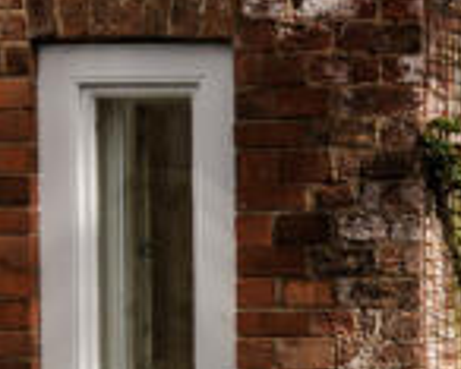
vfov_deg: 9.8
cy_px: 77
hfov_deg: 11.0
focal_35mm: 158
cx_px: 954
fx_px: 2157
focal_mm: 24
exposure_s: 1/640
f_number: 8
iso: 250
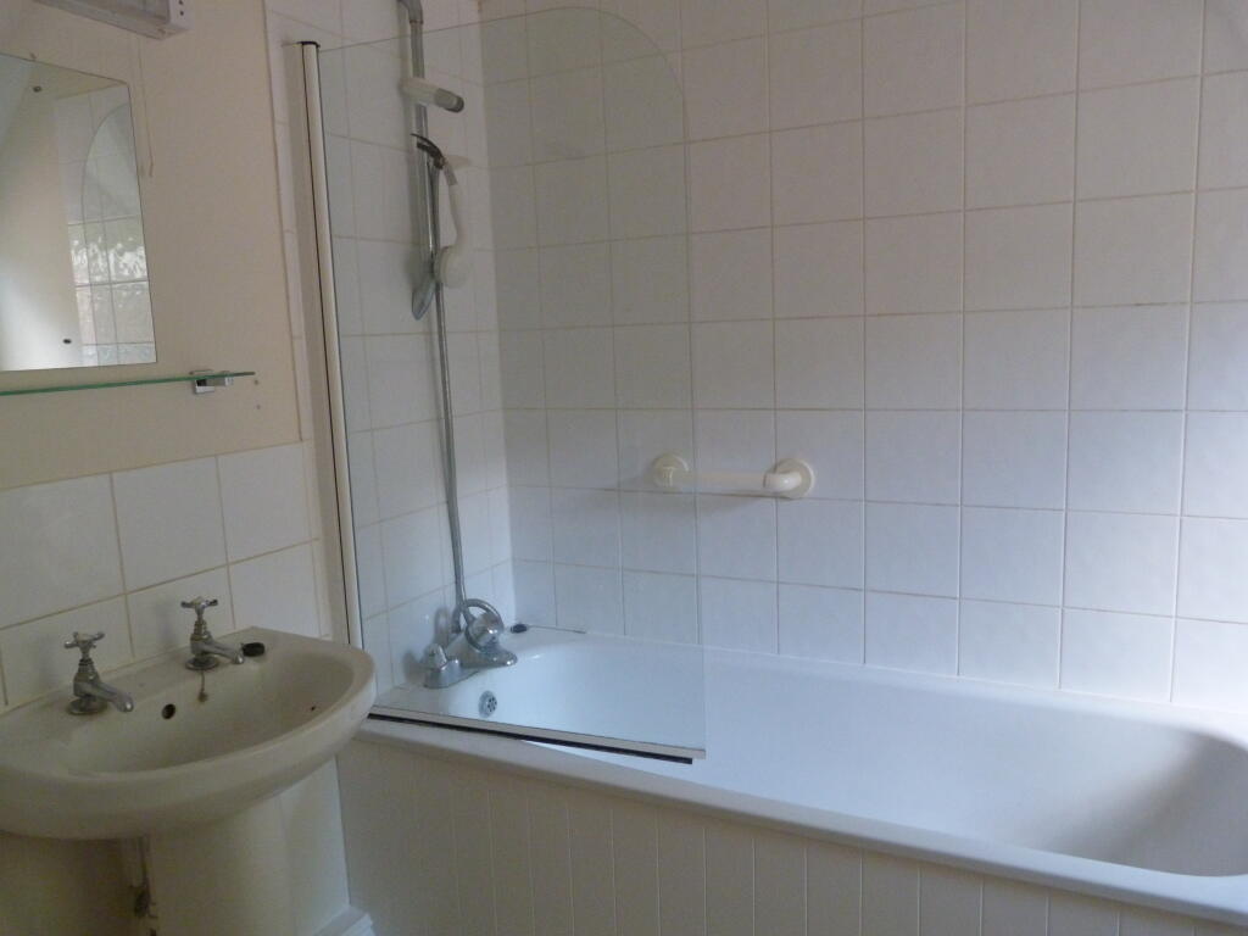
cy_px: 468
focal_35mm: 25
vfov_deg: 54.9
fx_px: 901
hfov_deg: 69.4
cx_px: 624
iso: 400
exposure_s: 1/40
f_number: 2.8
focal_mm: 4.5
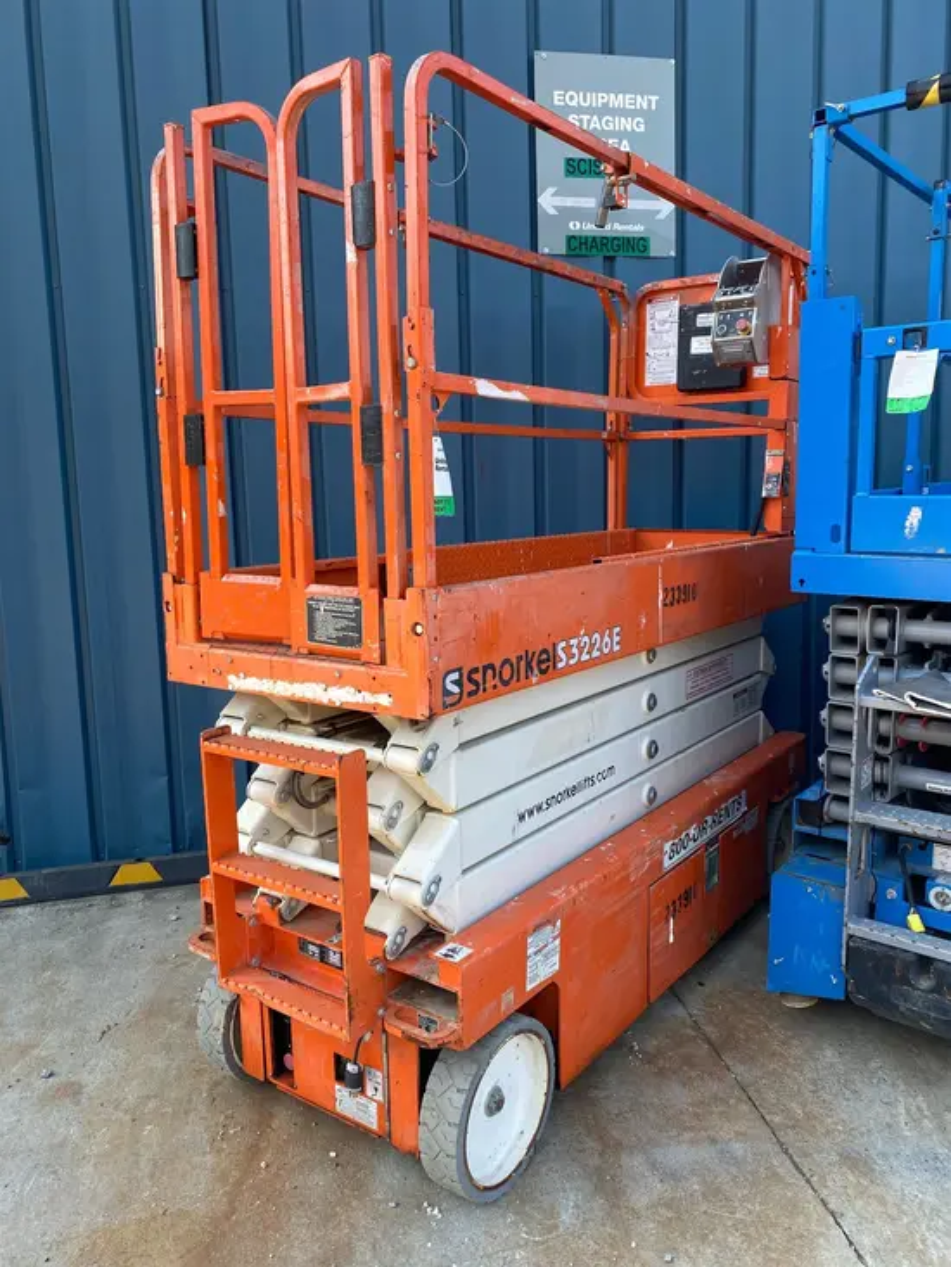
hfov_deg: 53.1
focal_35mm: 26
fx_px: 952
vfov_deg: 67.3
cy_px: 634
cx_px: 476
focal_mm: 4.25
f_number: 1.8
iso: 32
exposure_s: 1/317
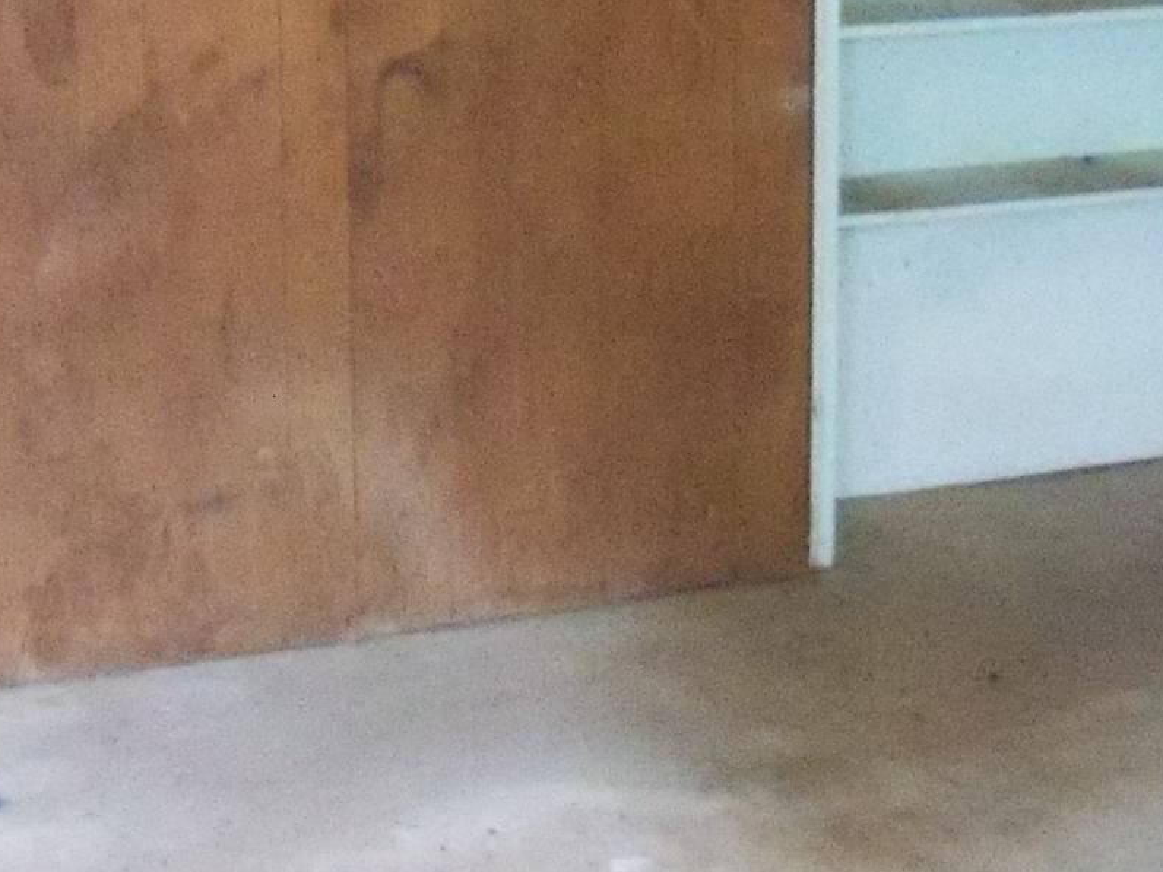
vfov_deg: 16.2
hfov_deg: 21.8
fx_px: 3024
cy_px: 67
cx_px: 517
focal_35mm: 90
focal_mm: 6.2
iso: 1600
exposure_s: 1/30
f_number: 3.5
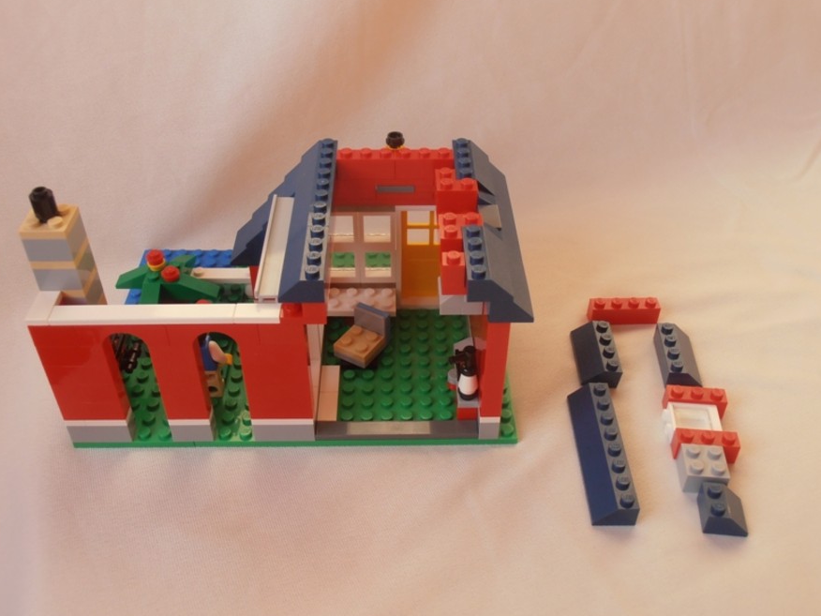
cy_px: 310
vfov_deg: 37.7
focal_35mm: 38
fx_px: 901
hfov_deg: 49.0
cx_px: 413
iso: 80
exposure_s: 1/40
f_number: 3.9
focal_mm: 6.61
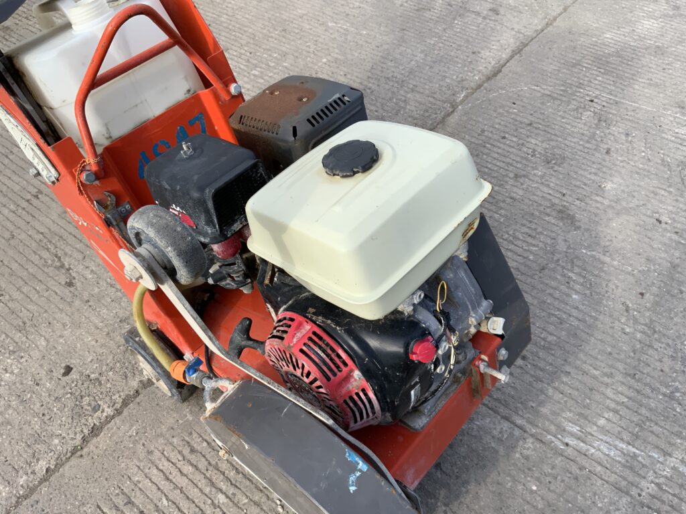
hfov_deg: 61.7
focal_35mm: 29
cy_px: 257
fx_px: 575
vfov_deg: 48.2
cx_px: 343
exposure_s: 1/568
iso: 16
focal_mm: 3
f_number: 1.8
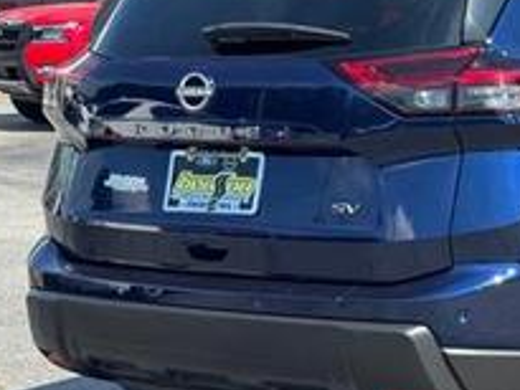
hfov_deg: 16.2
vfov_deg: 12.6
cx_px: 566
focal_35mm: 118
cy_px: 198
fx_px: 1774
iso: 64
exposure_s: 1/1637
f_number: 1.78
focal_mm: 6.76
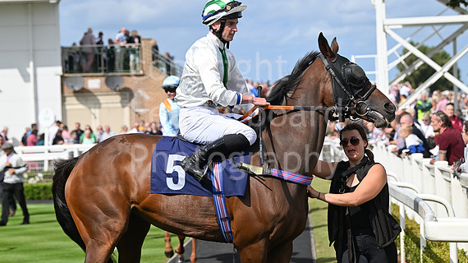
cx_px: 237
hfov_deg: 16.8
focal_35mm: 128
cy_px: 120
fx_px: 1588
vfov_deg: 9.5
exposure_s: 1/4000
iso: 500
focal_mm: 120
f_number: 5.6
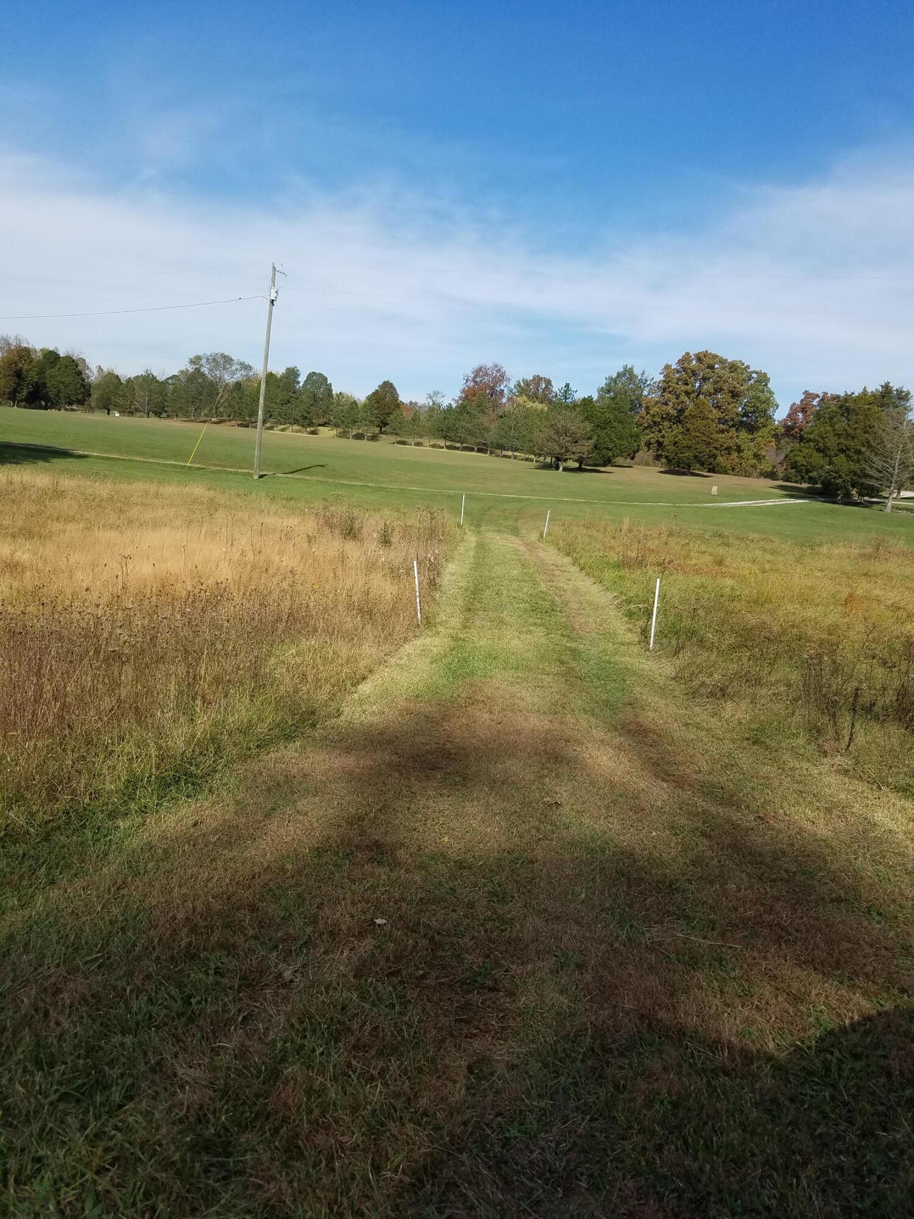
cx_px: 457
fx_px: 915
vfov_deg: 67.3
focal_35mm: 26
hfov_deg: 53.1
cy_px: 610
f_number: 1.7
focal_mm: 4.2
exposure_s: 1/2736
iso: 50
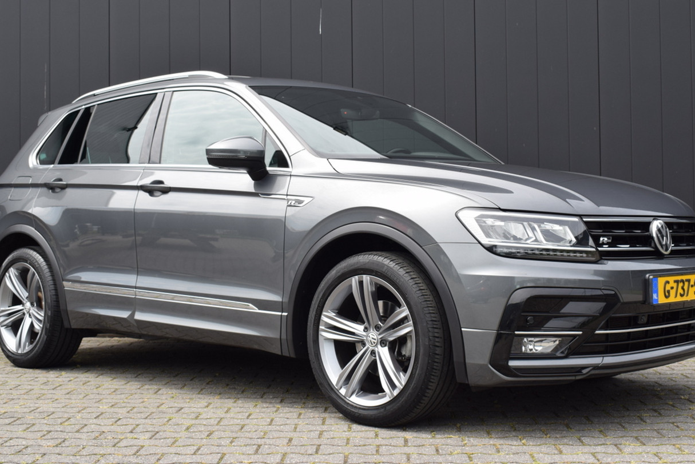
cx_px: 341
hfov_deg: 37.1
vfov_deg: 25.2
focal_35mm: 54
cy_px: 199
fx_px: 1034
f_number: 8
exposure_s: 1/250
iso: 200
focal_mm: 31
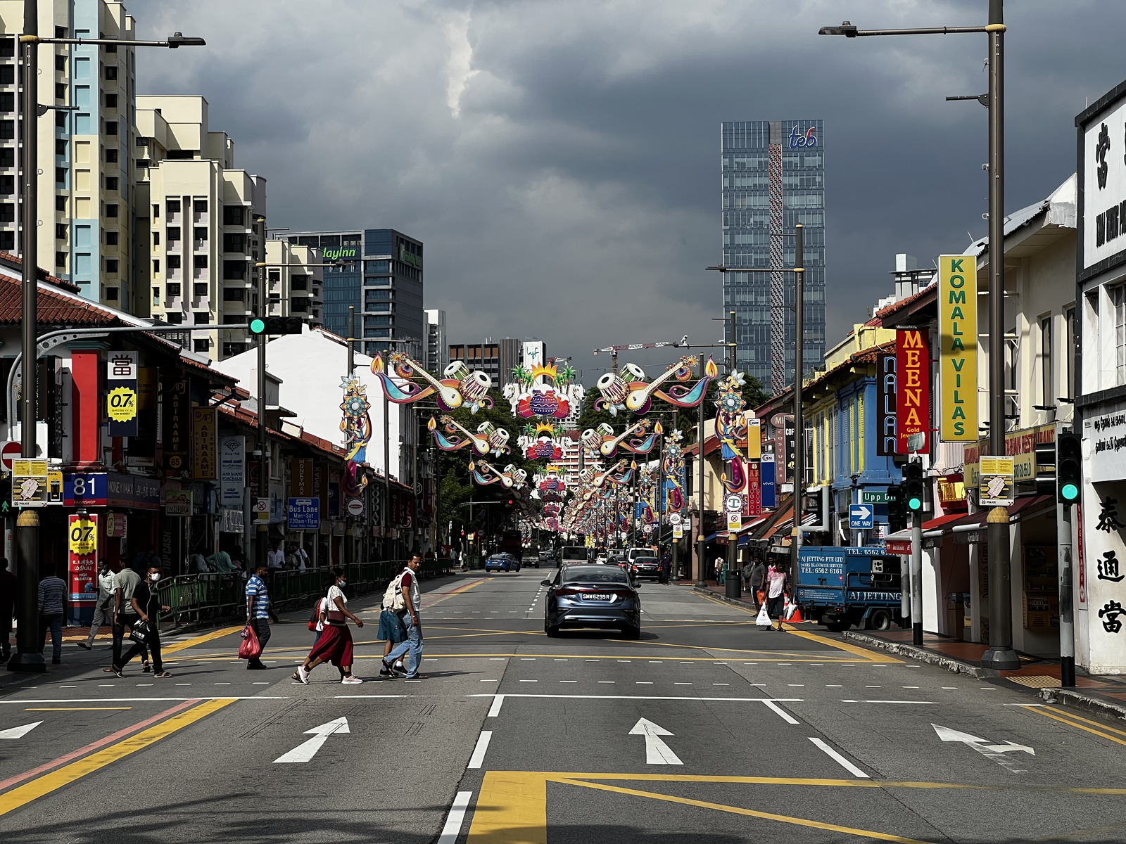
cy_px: 422
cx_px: 563
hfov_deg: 25.3
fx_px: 2505
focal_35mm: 77
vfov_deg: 19.1
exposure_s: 1/1193
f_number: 2.8
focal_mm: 9
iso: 32
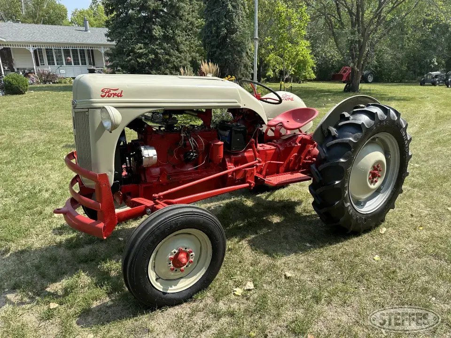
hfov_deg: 71.6
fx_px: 313
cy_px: 169
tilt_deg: -20.6
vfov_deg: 56.8
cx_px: 226
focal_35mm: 24
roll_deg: +1.6
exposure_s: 1/1812
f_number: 1.78
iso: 80
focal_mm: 6.86
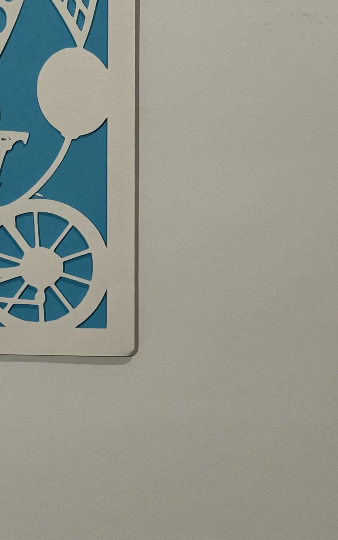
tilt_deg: -83.3
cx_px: -53
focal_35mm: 104
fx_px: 1533
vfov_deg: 20.0
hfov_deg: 12.3
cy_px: 205
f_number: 1.78
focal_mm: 6.86
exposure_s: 1/60
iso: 125
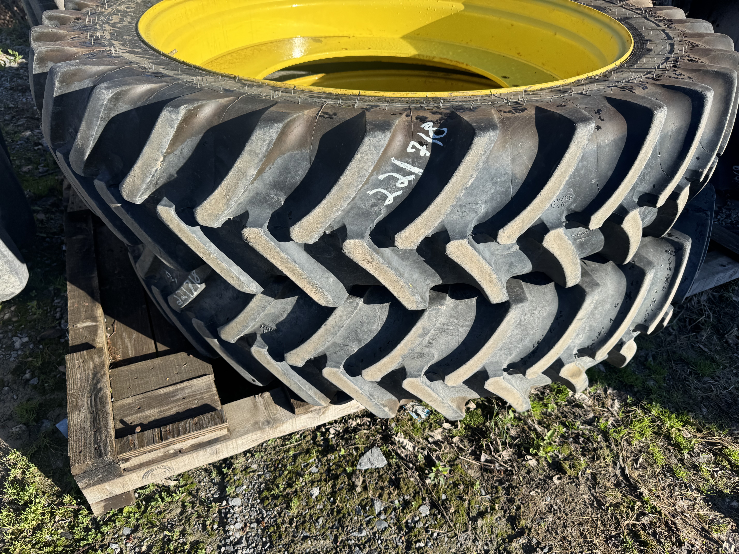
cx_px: 370
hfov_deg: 71.6
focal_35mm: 24
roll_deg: -5.3
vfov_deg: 56.8
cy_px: 277
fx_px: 512
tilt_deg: -41.2
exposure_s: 1/1818
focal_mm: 6.76
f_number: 1.78
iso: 80
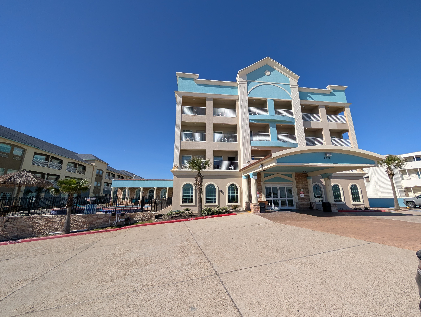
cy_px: 158
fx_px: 146
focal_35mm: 12
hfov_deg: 110.5
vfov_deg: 94.6
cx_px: 210
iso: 49
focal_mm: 2.02
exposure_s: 1/4878
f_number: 1.7
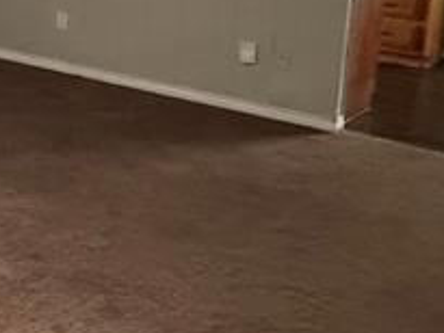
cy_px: -15
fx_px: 898
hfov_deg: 22.9
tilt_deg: -8.4
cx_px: -208
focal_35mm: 70
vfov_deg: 20.2
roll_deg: +0.5
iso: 800
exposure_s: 1/60
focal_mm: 2.22
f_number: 2.2
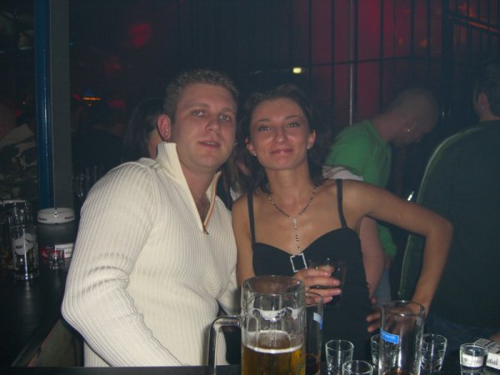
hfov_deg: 49.0
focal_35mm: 38
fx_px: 549
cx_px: 250
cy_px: 188
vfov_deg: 37.7
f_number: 2.8
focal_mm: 7.9
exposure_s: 1/60
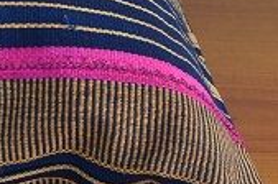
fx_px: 2266
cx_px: -251
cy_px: -42
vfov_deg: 4.6
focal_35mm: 294
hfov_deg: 6.8
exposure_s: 1/60
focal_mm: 42
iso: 560
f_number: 8
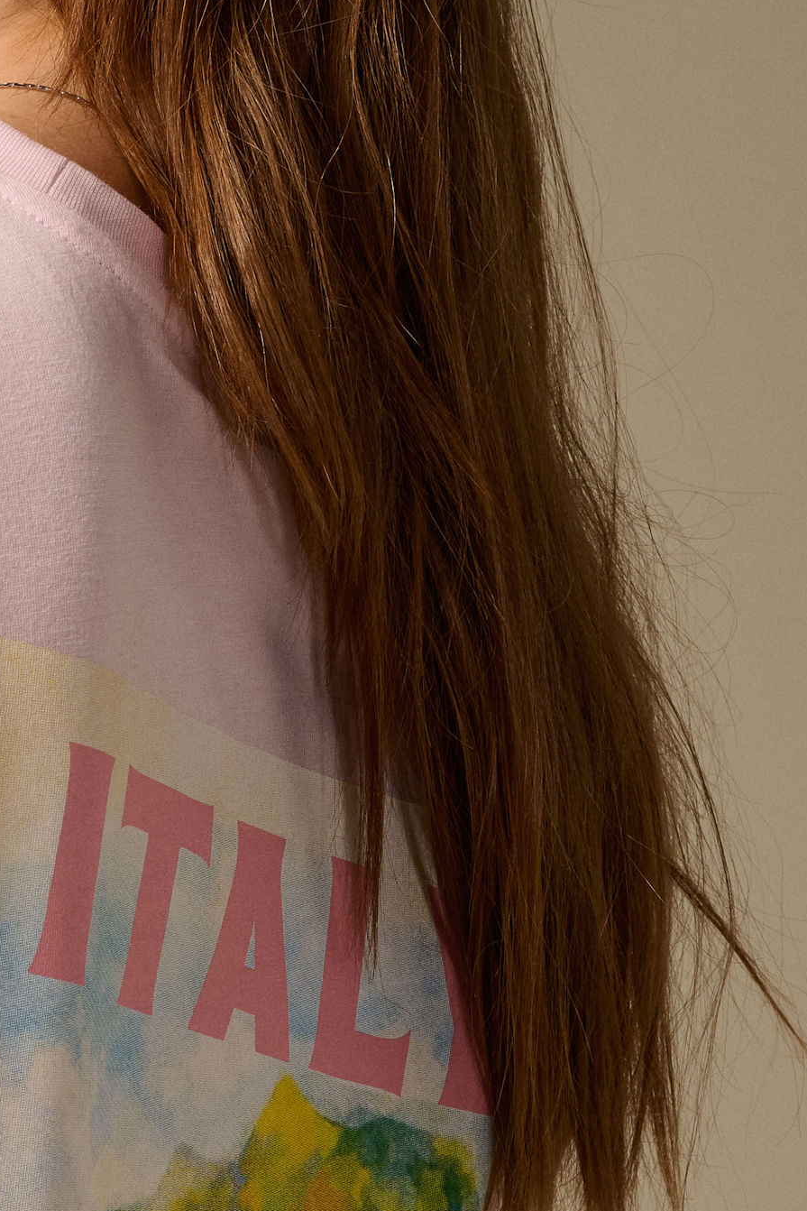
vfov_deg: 12.6
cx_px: -360
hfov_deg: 8.3
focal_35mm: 163
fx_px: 5479
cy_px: 885
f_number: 9
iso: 320
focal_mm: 52
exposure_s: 1/160
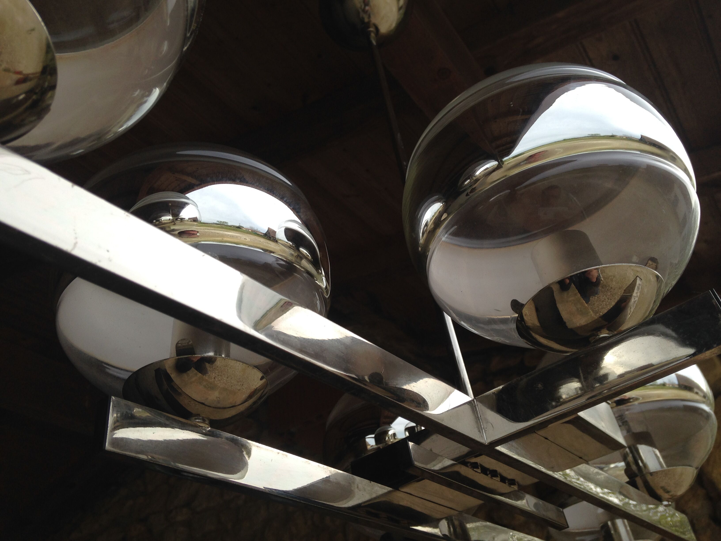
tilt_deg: +37.4
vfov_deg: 42.9
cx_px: 360
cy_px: 270
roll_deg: +11.8
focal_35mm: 33
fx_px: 687
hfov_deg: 55.4
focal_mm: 4.12
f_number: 2.4
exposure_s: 1/678
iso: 50
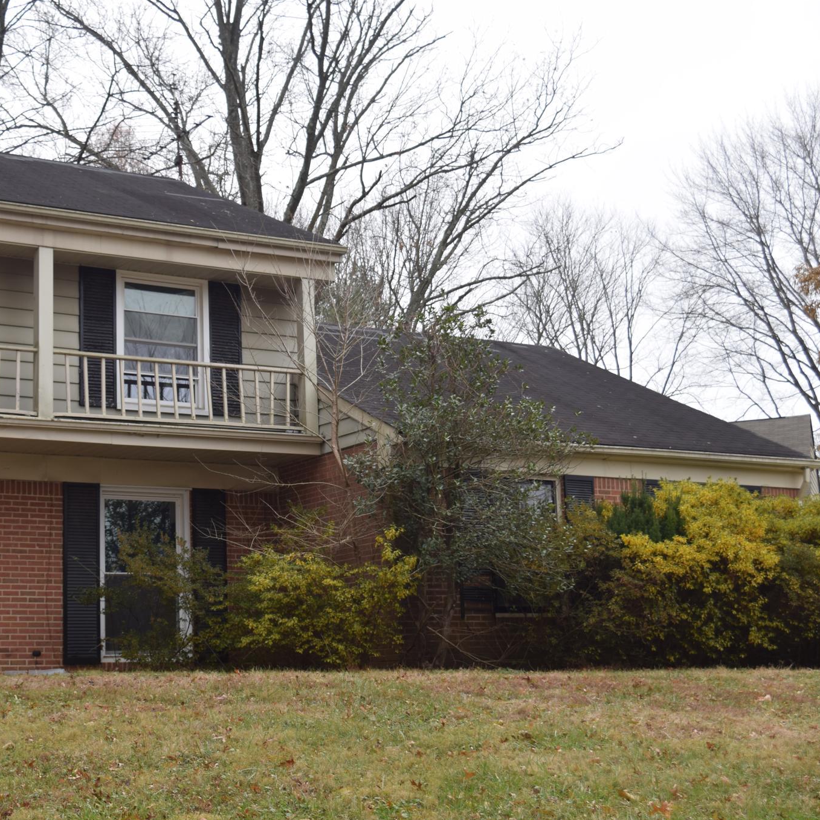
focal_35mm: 60
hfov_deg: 28.6
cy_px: 409
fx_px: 1598
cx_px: 277
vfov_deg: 28.8
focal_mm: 31
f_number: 6.3
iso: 100
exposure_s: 1/160
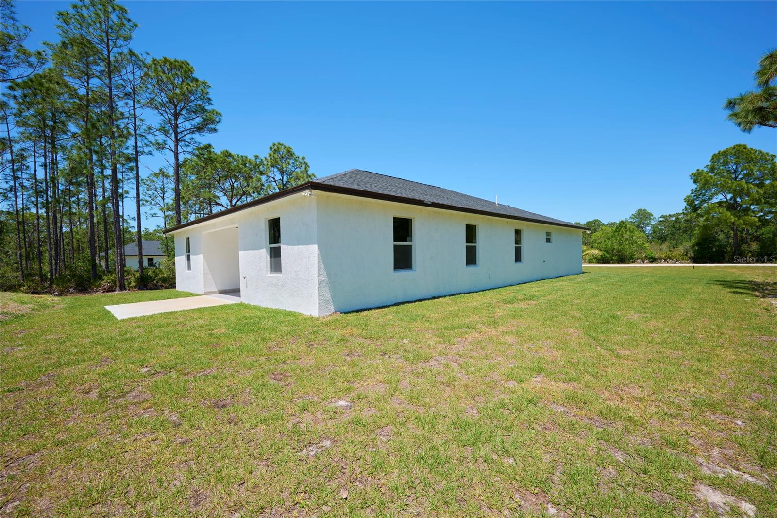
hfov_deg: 98.6
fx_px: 334
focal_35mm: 16
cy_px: 259
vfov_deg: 75.5
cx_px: 388
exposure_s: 1/1250
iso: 100
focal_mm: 15.5
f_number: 8
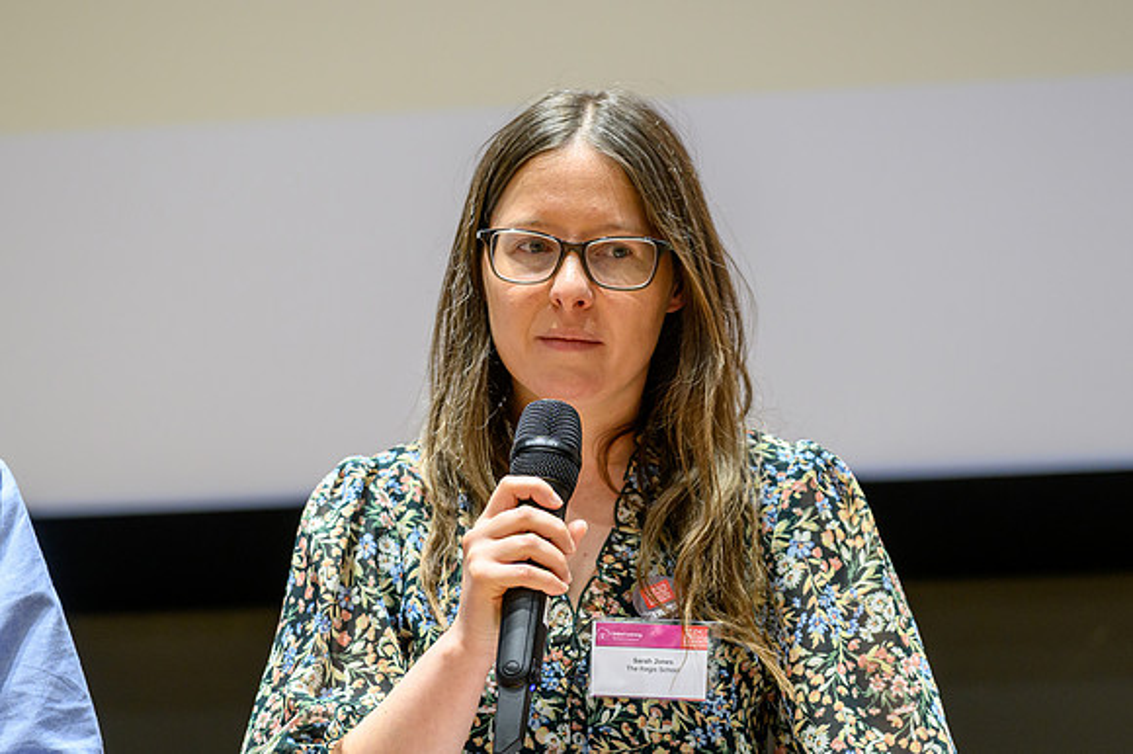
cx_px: 566
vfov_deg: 5.9
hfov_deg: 8.8
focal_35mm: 234
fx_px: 7346
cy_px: 377
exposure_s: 1/200
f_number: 2.8
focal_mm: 150
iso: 720
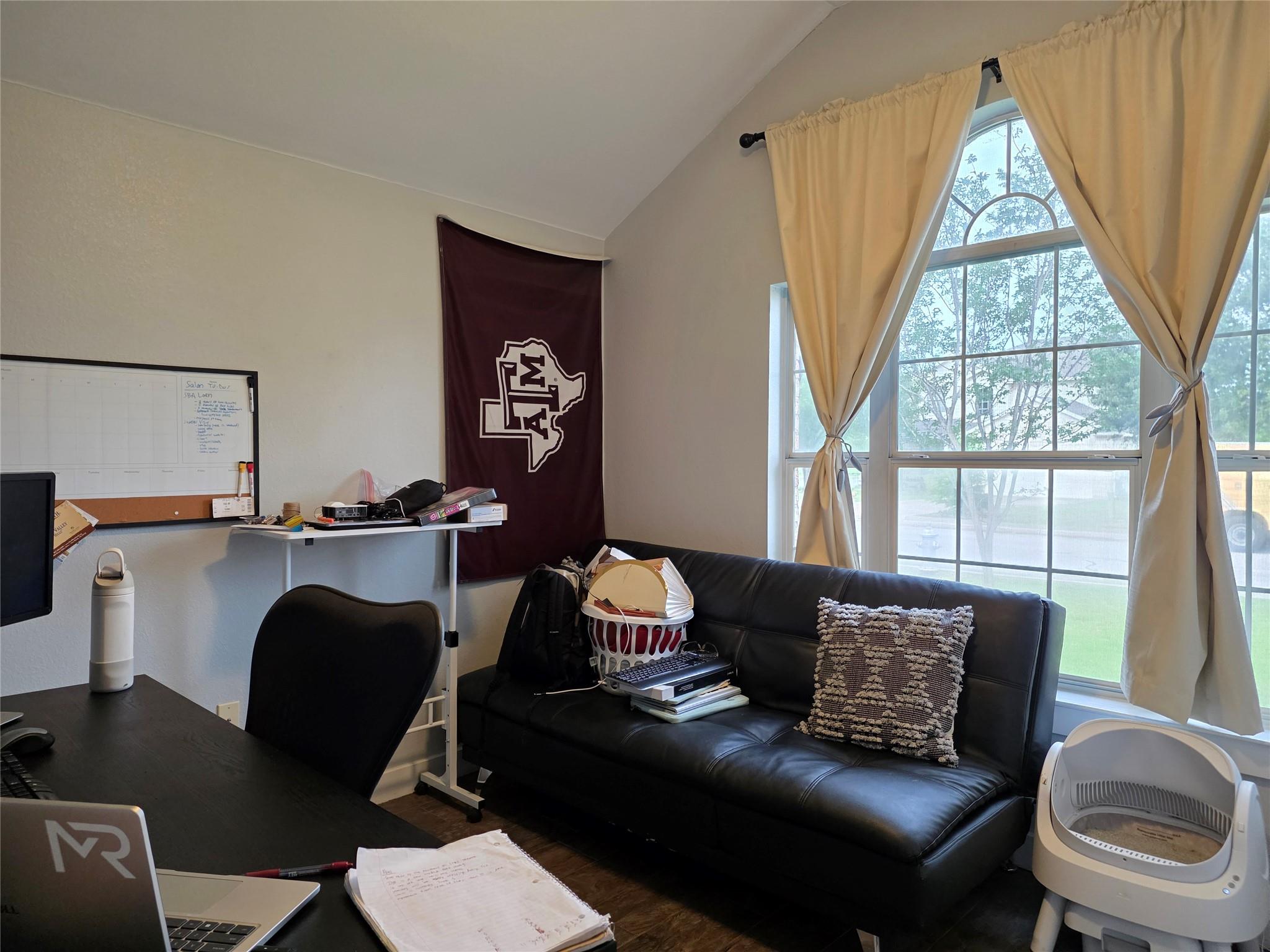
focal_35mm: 23
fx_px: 844
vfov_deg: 58.9
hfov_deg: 73.9
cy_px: 476
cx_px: 635
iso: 640
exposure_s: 1/120
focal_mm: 6.25
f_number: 1.7
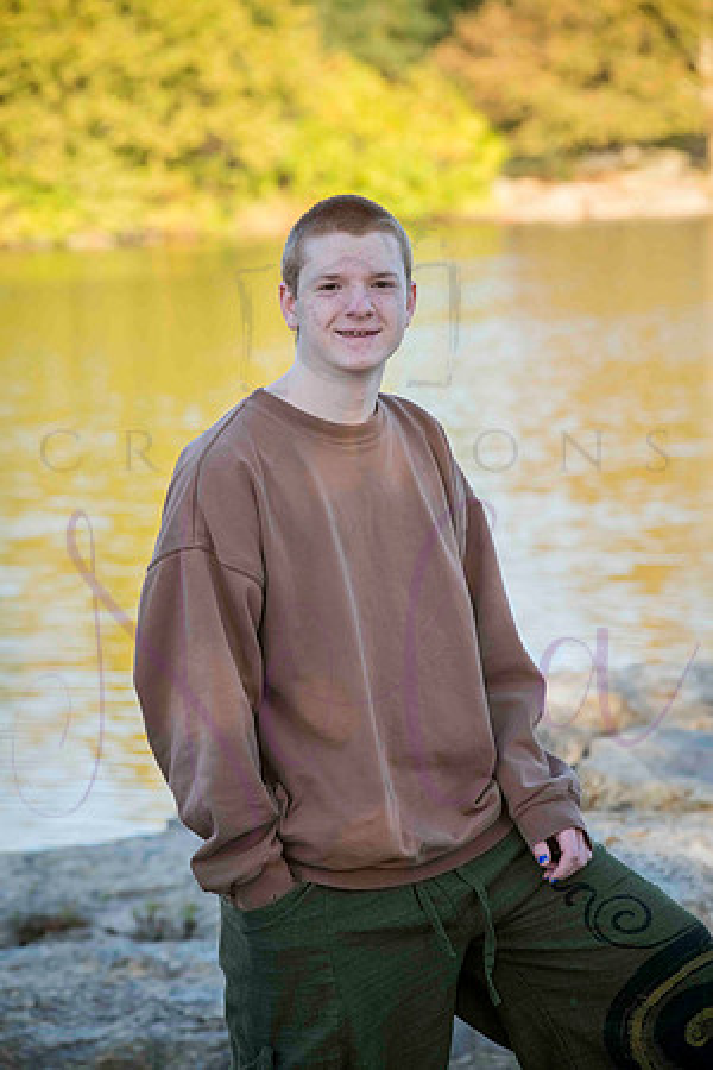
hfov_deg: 9.5
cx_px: 356
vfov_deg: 14.2
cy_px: 535
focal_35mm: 145
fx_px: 4307
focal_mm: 145
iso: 400
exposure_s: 1/400
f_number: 7.1
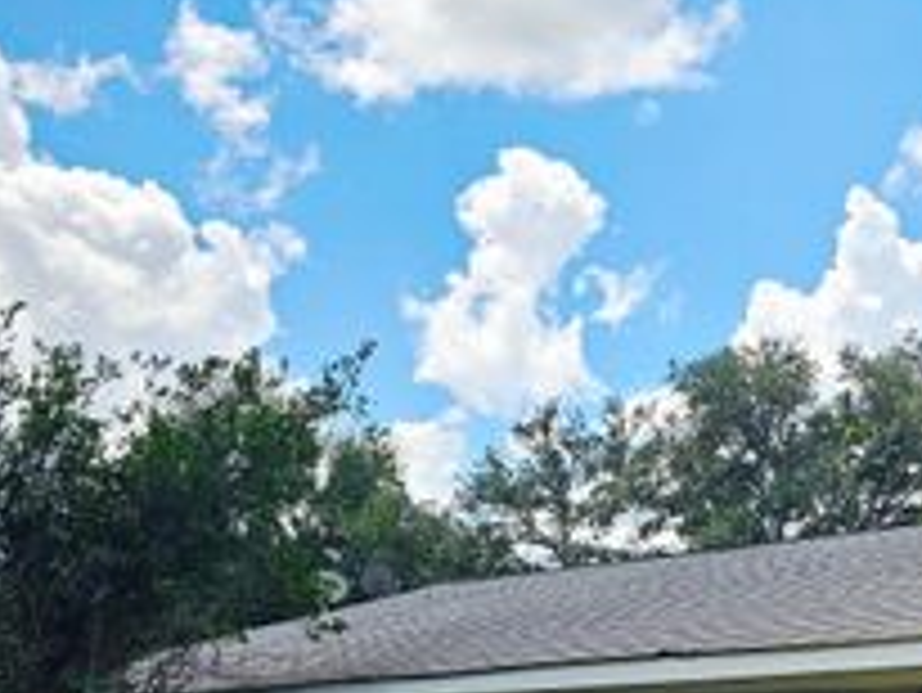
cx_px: 962
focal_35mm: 56
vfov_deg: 25.6
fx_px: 1492
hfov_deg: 31.3
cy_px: 578
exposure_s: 1/625
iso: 10
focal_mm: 6.3
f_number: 1.7
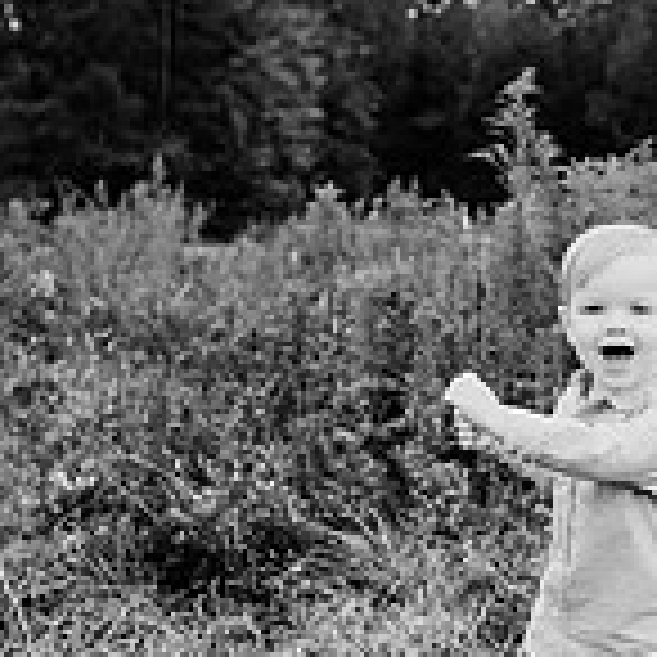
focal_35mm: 63
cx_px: 576
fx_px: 1353
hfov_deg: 26.5
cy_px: 158
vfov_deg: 26.9
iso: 125
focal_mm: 24
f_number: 2.2
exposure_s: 1/800
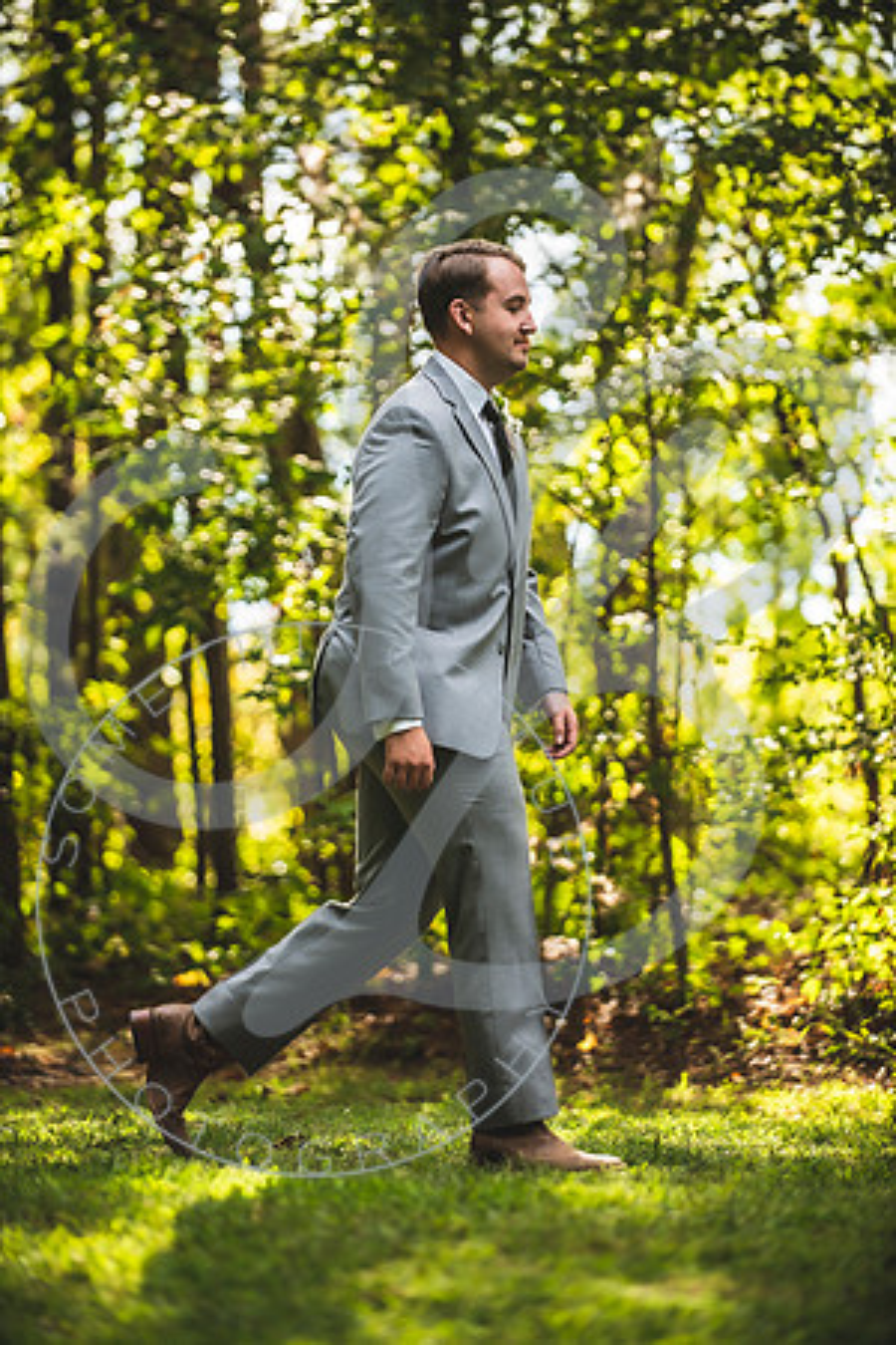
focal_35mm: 140
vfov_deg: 14.7
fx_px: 5226
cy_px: 672
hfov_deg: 9.8
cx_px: 448
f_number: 2.8
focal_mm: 140
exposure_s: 1/640
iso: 500
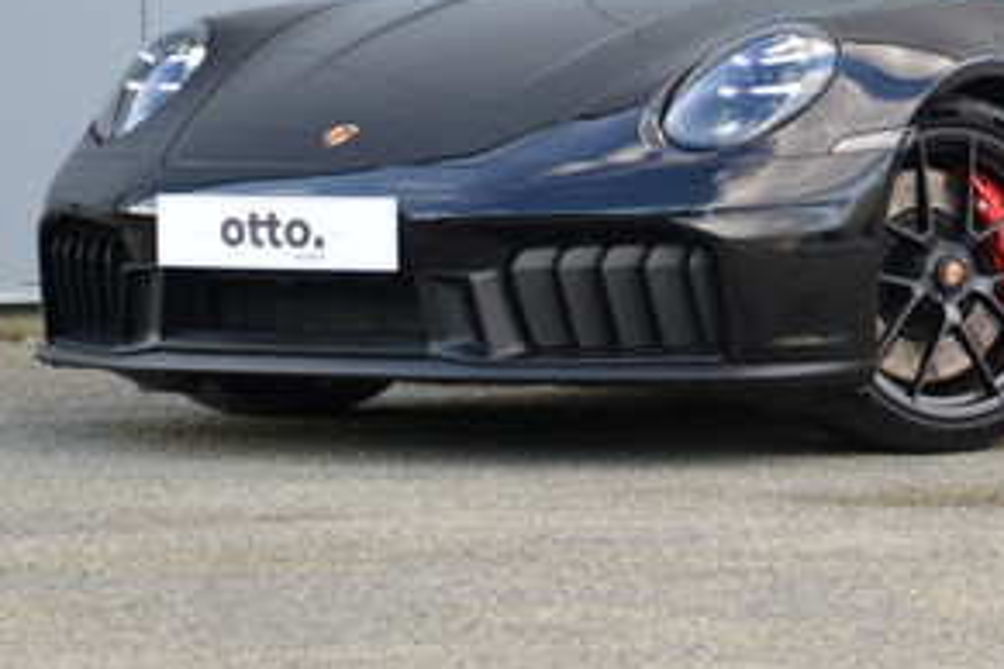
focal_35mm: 245
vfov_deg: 5.6
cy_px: -72
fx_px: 6832
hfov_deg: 8.4
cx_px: 826
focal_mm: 62
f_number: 5.6
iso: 320
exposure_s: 1/125
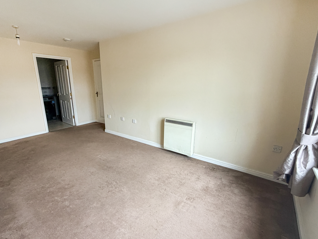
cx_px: 143
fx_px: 156
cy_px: 124
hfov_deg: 90.7
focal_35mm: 17
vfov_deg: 74.7
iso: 320
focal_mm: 2.22
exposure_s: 1/110
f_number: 2.2
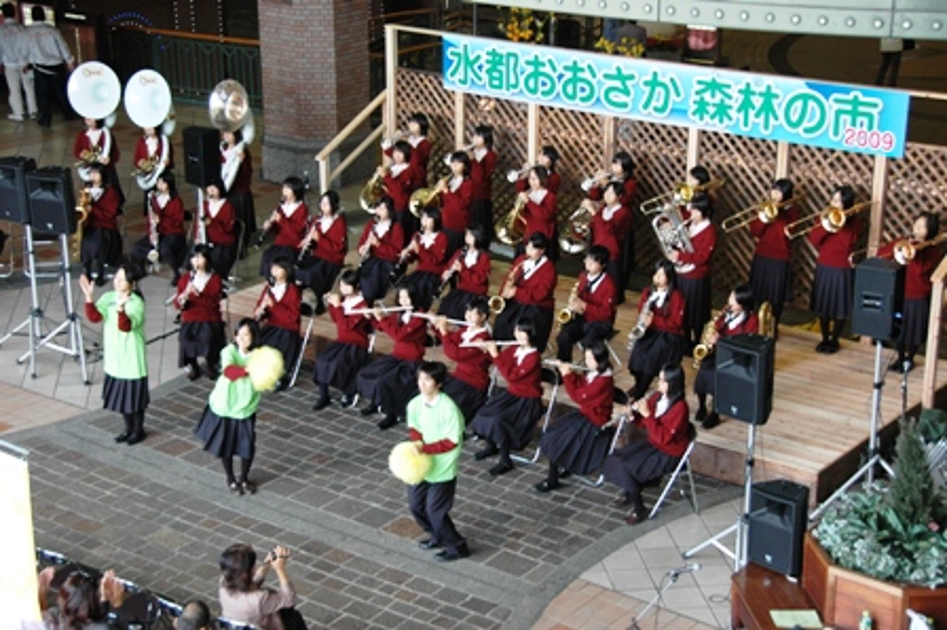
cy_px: 315
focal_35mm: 66
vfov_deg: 20.6
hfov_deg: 30.5
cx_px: 474
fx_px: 1735
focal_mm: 44
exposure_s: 1/100
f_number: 5
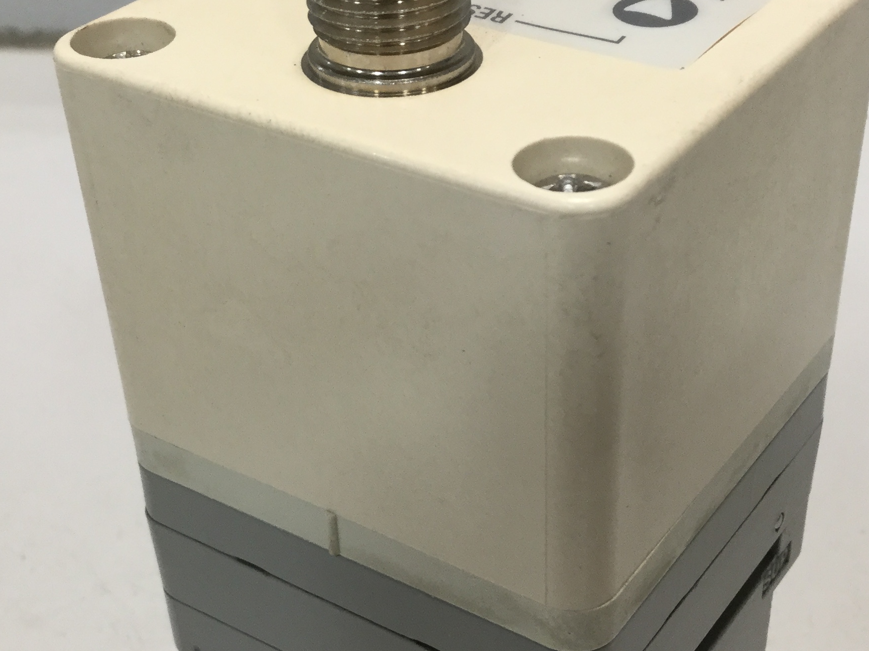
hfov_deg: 33.2
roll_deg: +1.7
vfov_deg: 25.1
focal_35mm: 58
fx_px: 1456
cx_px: 459
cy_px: 431
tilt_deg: -38.5
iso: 50
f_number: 2.4
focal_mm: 3.3
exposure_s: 1/30
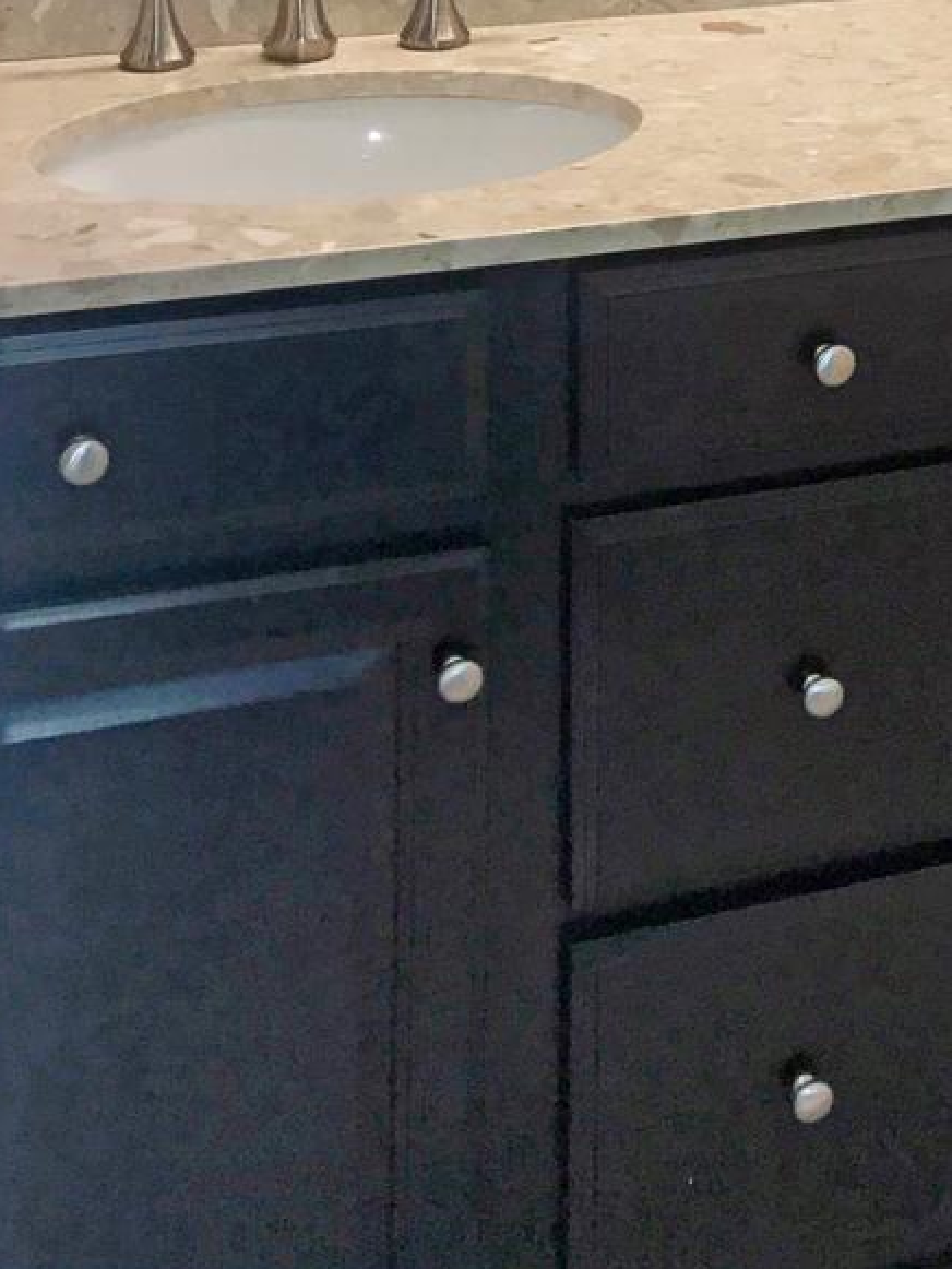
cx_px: 1166
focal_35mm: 74
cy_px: -214
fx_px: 2713
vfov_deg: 24.1
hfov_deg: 18.8
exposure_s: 1/77
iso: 20
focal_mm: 3.99
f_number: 1.8
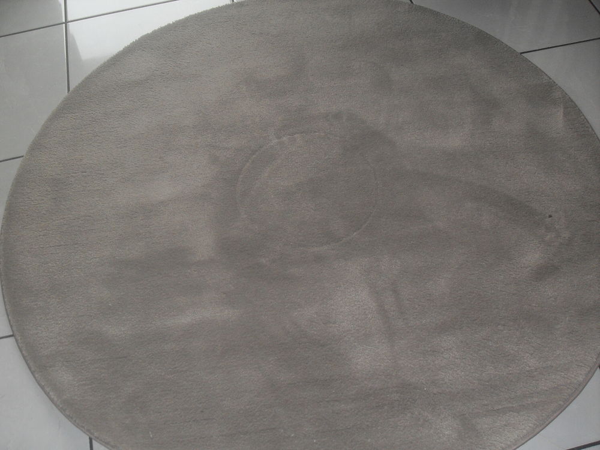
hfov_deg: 50.1
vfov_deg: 38.7
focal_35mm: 37
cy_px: 225
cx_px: 300
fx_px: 641
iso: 100
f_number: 2.8
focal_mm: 6.3
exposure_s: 1/45
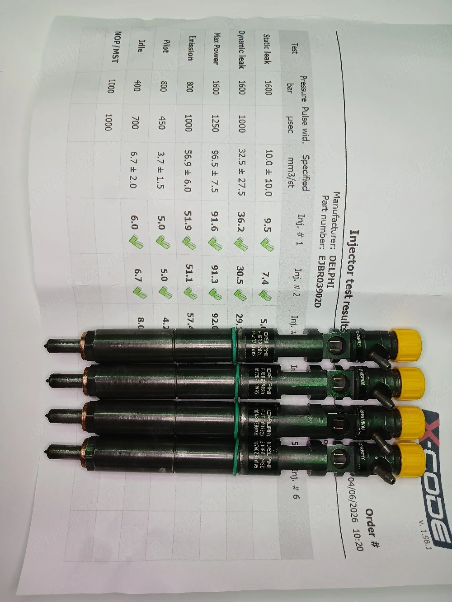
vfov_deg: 65.3
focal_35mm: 27
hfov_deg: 51.4
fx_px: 470
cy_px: 301
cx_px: 226
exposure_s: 1/50.3
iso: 40
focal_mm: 3.98
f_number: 1.8
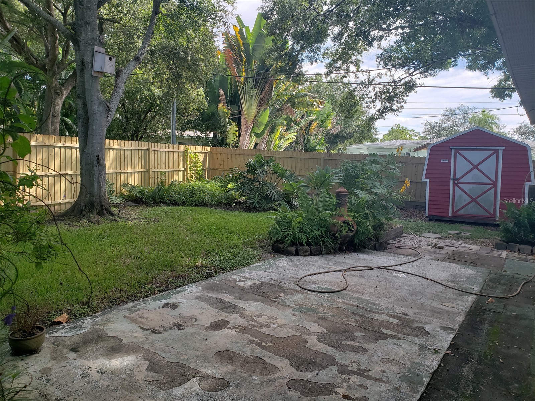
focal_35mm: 26
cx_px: 268
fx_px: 402
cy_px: 200
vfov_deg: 53.1
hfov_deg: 67.3
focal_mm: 4.3
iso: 50
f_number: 2.4
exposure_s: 1/179
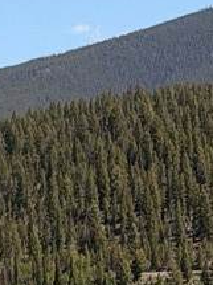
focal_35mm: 358
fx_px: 2940
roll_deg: +0.2
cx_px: -490
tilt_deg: -3.8
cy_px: 386
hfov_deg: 4.0
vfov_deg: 5.5
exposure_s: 1/4587
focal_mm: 6.76
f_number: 1.78
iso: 64
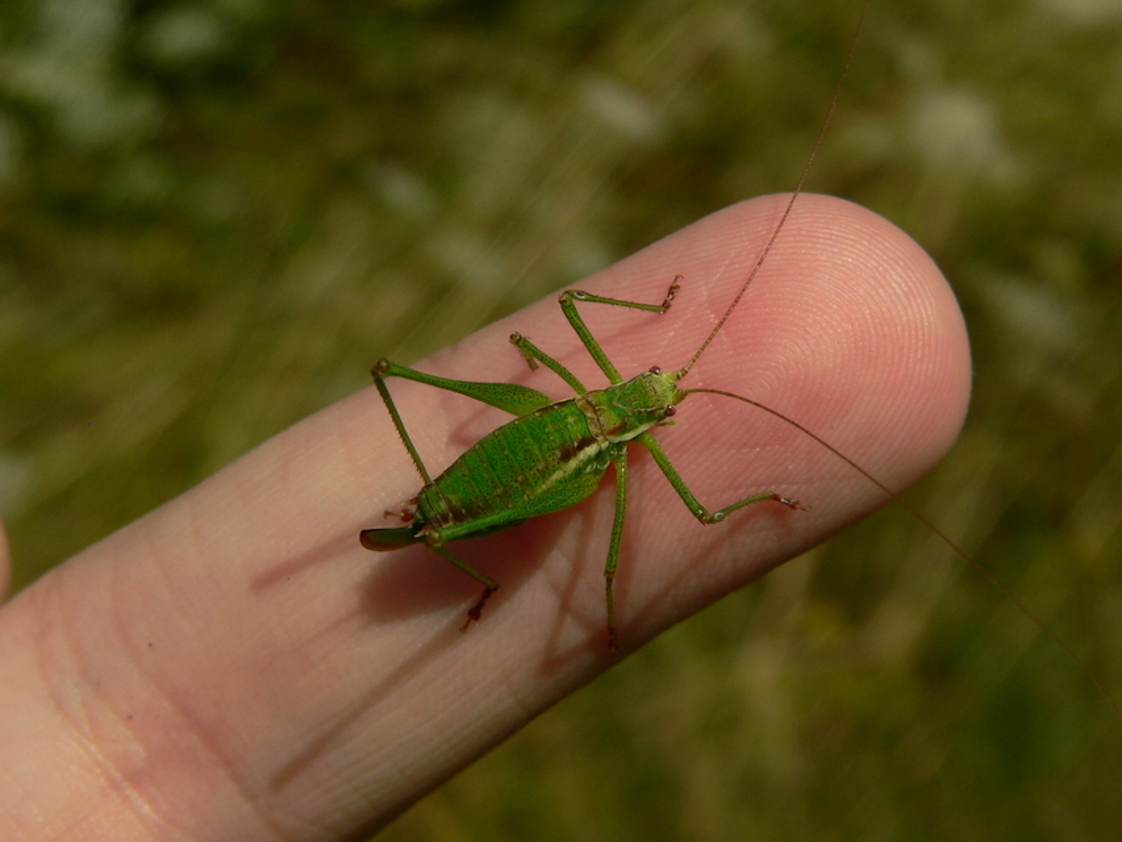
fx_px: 2918
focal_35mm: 90
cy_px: 421
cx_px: 561
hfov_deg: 21.8
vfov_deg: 16.4
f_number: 5.6
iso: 80
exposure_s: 1/1000
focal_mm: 15
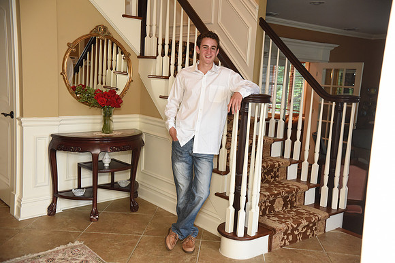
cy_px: 132
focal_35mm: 35
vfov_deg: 37.9
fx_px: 384
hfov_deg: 54.4
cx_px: 198
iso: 2500
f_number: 5.6
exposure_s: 1/60
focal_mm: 35
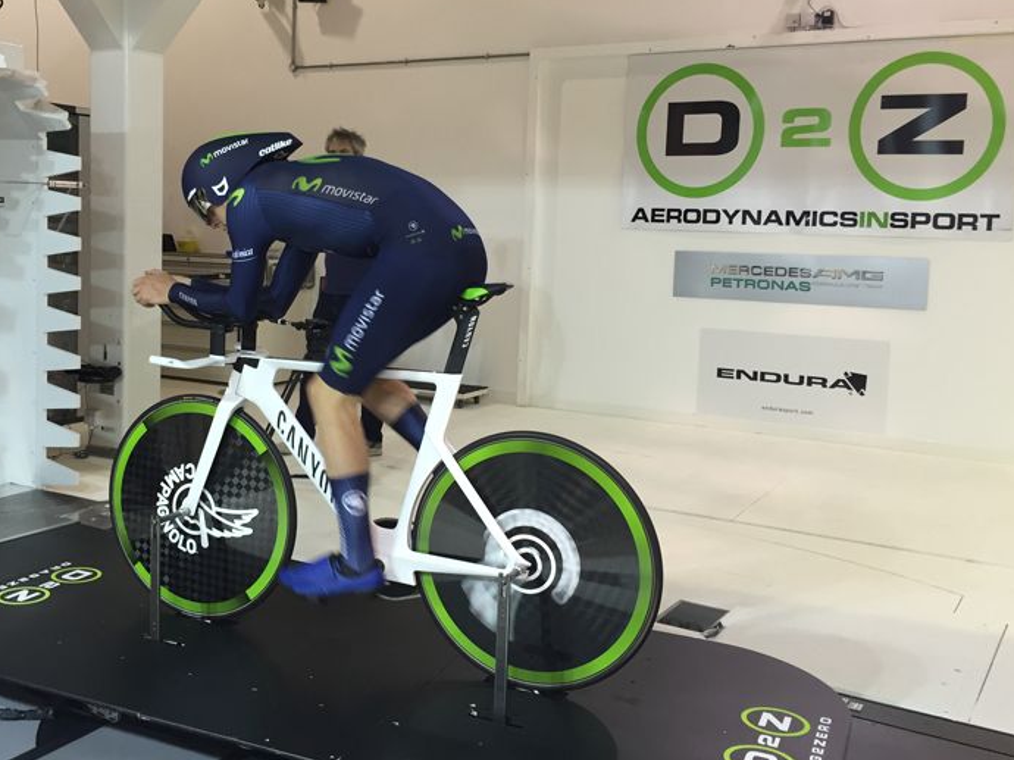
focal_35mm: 38
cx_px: 392
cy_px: 319
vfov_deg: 37.6
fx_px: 1113
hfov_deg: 48.6
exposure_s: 1/33
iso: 80
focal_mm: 4.15
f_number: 2.2
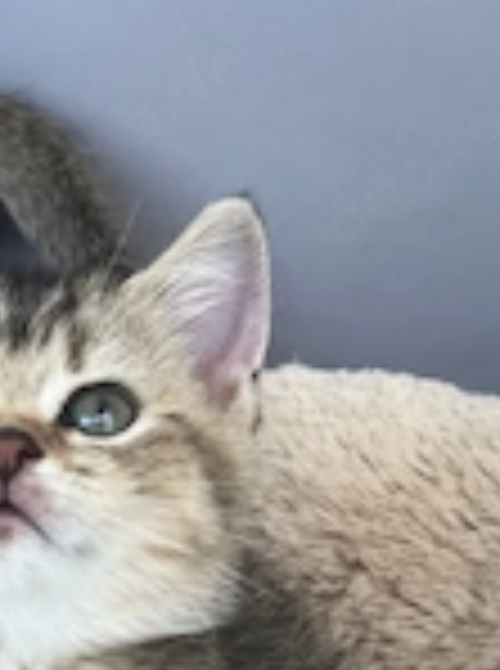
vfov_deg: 27.2
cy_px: 544
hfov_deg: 19.4
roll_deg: +2.6
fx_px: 1354
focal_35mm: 70
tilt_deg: -17.7
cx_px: -135
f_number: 1.6
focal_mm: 5.1
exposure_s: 1/122
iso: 50
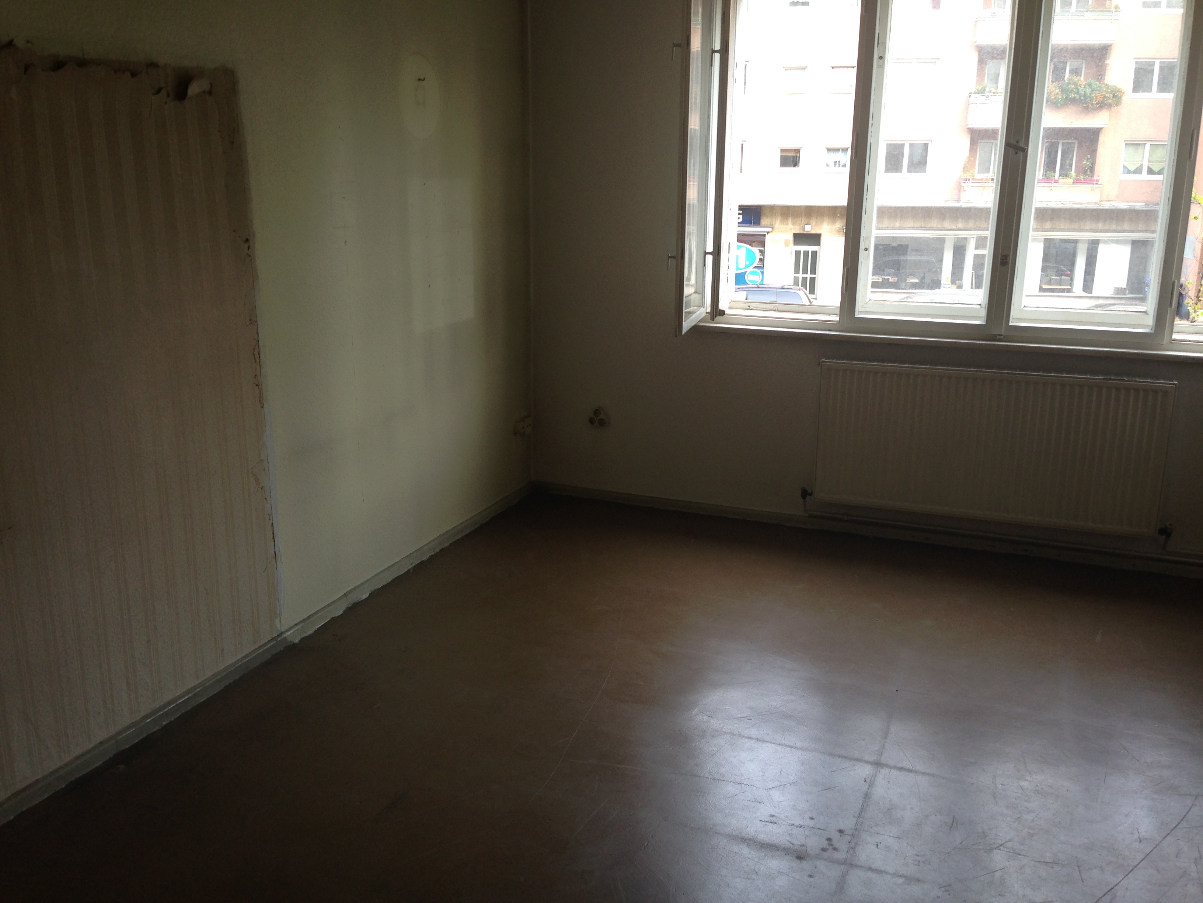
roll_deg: +1.3
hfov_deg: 55.4
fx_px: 1147
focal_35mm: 33
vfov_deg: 42.9
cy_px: 452
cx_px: 602
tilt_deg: -15.1
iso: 50
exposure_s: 1/60
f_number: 2.4
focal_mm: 4.12
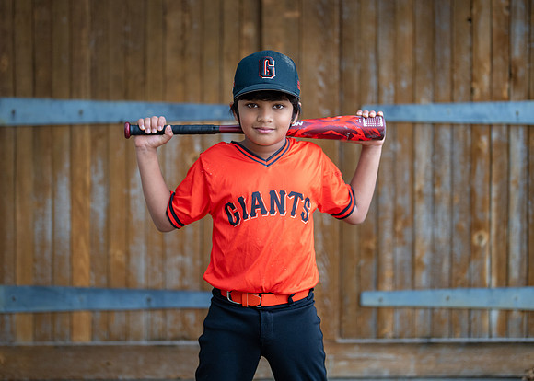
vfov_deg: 23.1
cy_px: 161
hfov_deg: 31.9
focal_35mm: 62
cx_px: 258
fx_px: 934
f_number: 1.2
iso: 500
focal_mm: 50
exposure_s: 1/640
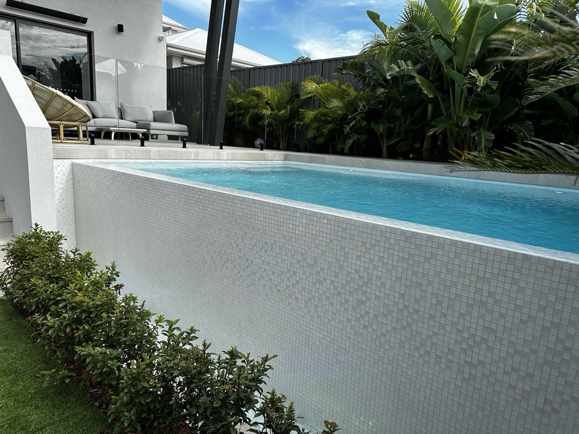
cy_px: 217
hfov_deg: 71.6
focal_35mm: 24
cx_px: 290
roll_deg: -3.3
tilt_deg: -11.5
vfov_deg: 56.8
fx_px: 401
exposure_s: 1/2353
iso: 80
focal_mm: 6.86
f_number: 1.78
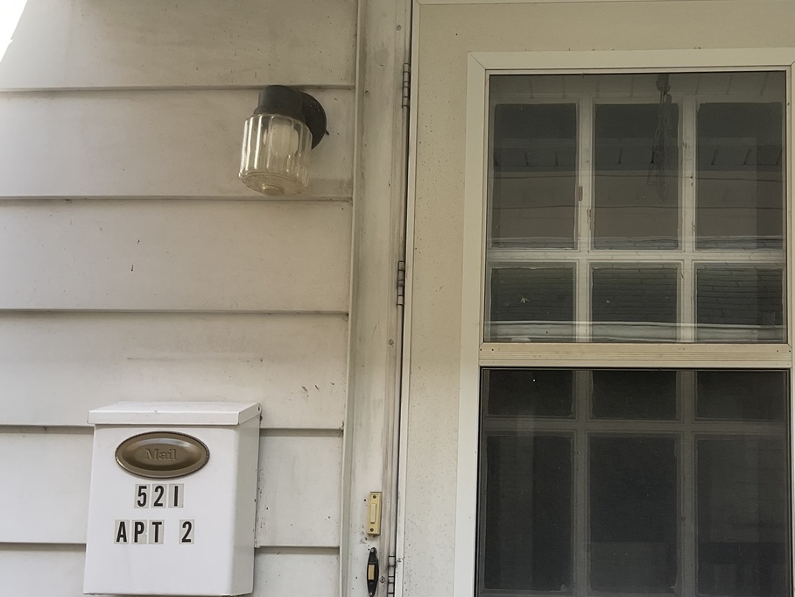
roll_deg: -1.8
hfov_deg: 40.8
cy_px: 419
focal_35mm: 46
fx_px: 1056
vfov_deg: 31.2
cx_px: 524
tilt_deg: +4.7
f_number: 1.8
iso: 16
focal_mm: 3
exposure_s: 1/325
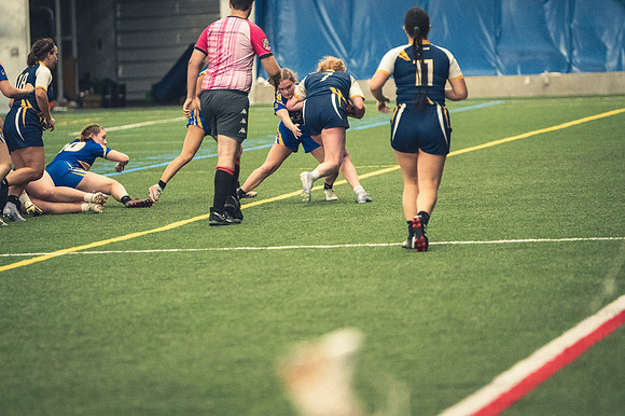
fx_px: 5205
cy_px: 208
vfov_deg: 4.6
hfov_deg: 6.9
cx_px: 312
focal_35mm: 300
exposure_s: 1/500
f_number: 2.8
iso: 12800
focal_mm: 200
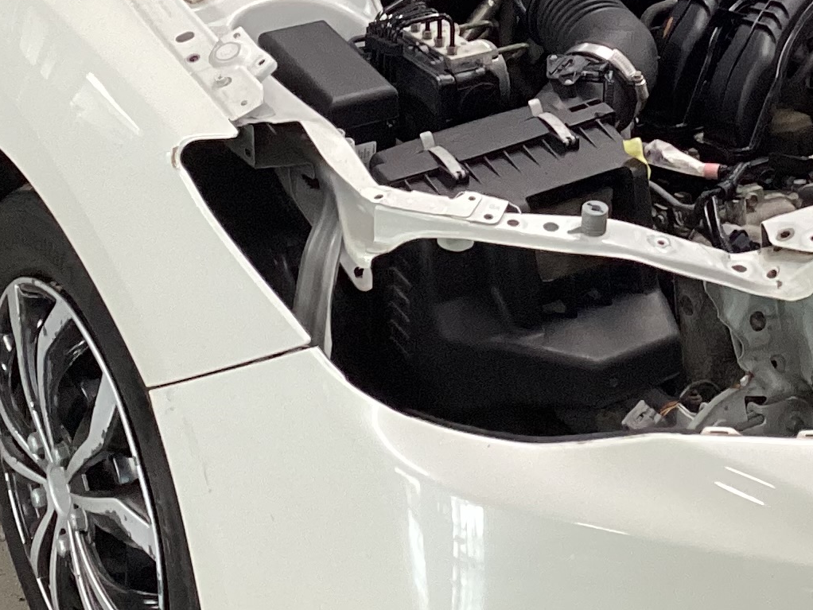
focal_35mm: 99
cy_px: 71
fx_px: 2326
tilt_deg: -22.6
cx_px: 565
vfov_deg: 14.8
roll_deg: +1.0
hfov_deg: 19.7
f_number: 2.4
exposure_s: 1/60
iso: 250
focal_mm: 3.3
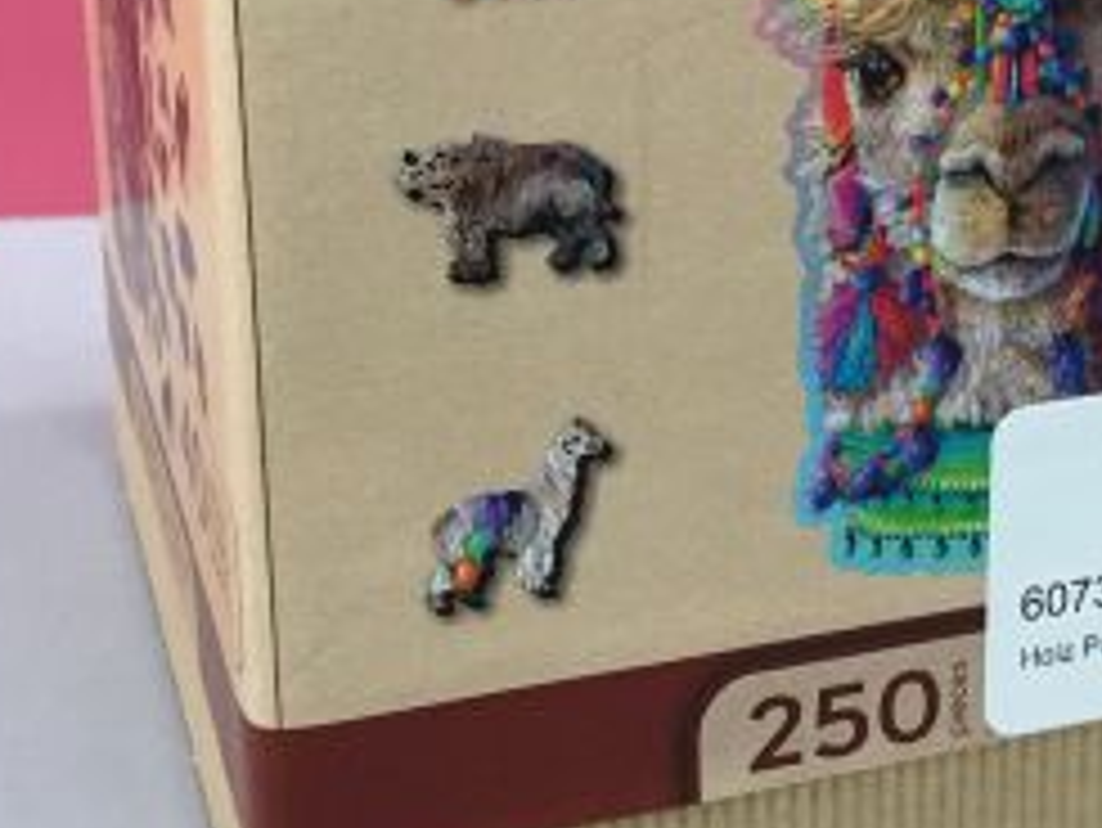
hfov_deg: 25.6
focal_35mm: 76
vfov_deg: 19.0
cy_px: 76
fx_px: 2421
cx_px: 706
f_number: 2.4
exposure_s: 1/33
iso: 200
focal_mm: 3.3
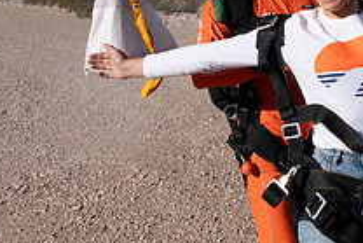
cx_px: 368
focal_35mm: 67
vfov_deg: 19.5
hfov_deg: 28.1
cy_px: -20
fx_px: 676
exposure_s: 1/2000
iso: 800
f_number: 11
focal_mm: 24
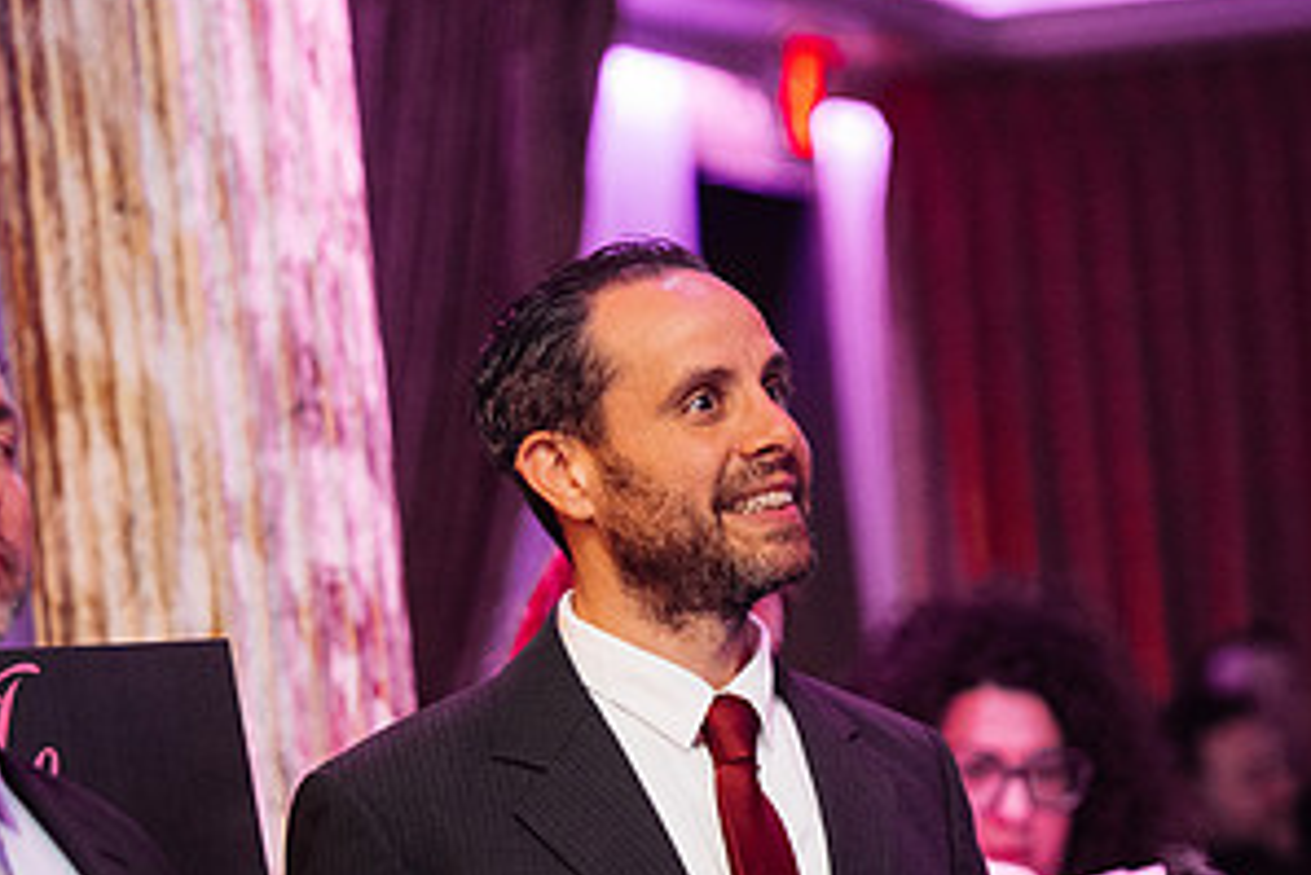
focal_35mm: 226
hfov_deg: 9.1
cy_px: 789
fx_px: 8234
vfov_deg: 6.1
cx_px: 770
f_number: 2.8
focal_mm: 116
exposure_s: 1/200
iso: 3200
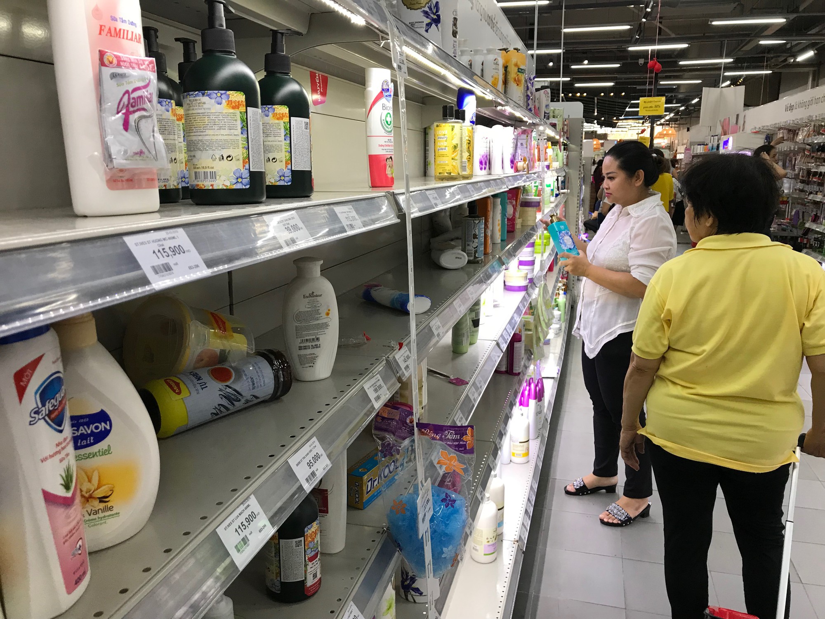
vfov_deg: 49.7
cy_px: 310
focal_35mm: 28
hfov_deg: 63.4
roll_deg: -0.4
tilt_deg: -11.7
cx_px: 412
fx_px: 667
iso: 25
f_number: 1.8
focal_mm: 3.99
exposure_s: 1/33
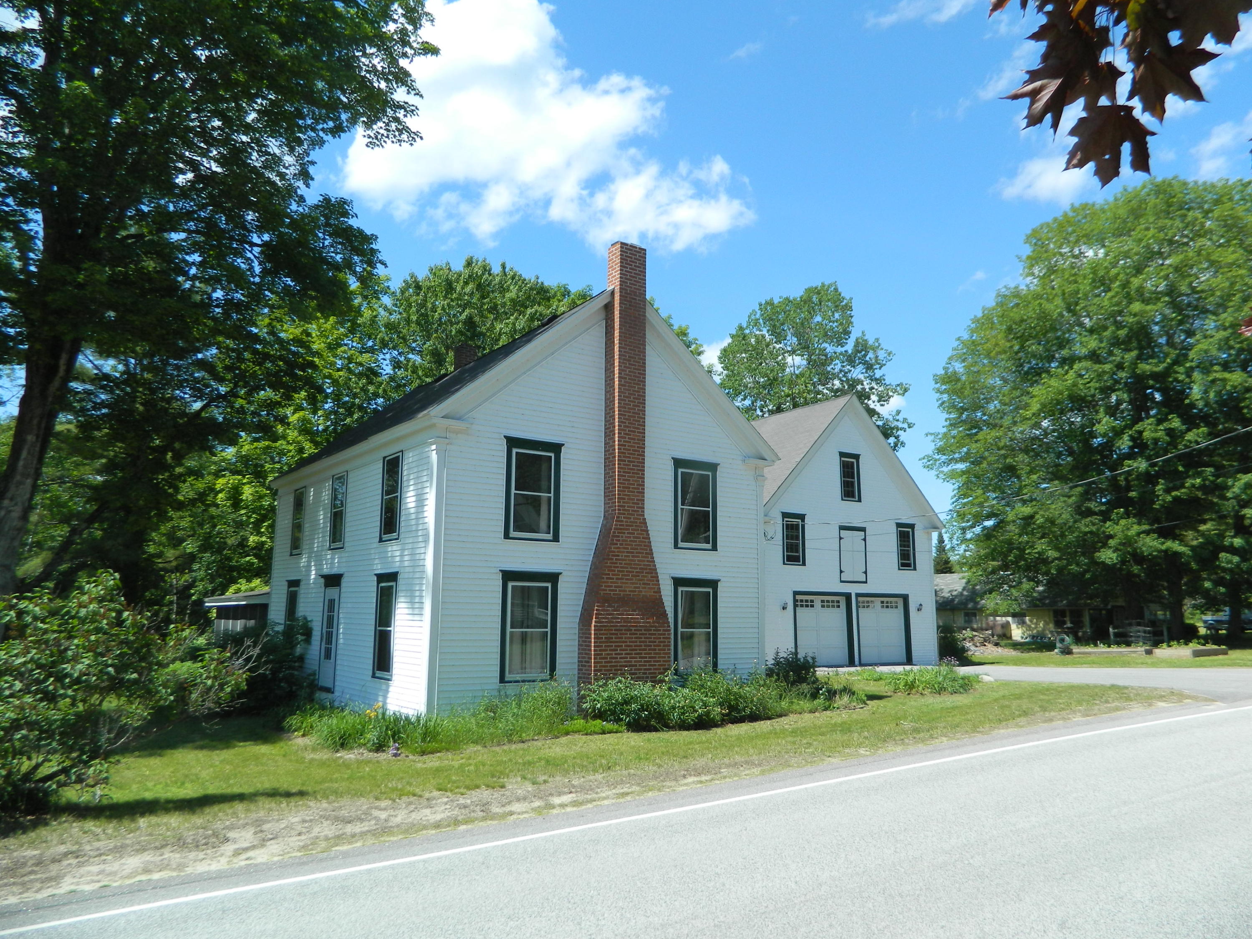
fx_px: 904
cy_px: 470
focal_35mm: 25
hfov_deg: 69.4
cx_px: 626
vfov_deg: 54.9
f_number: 3.1
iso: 80
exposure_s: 1/800
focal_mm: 4.5
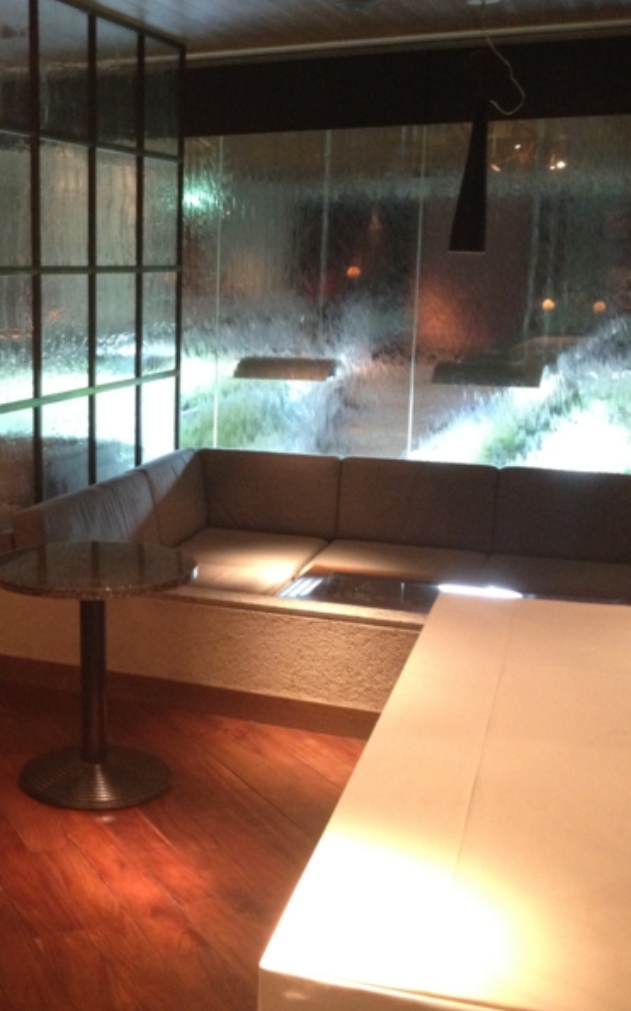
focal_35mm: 50
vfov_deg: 40.3
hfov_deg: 25.1
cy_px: 507
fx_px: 1376
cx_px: 77
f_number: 2.4
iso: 250
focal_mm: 4.28
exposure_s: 1/20
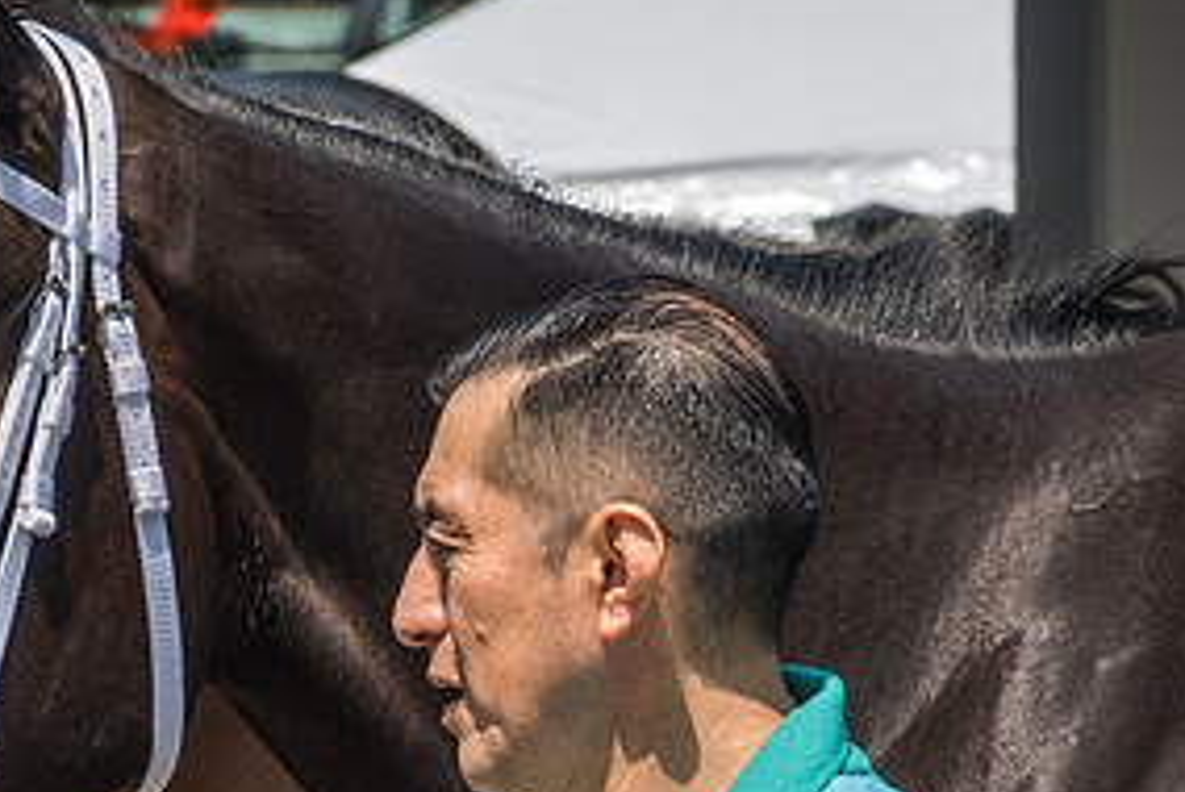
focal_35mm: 451
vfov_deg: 3.1
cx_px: 430
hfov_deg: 4.6
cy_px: 515
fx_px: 14860
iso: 100
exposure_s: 1/1000
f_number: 4.5
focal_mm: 72
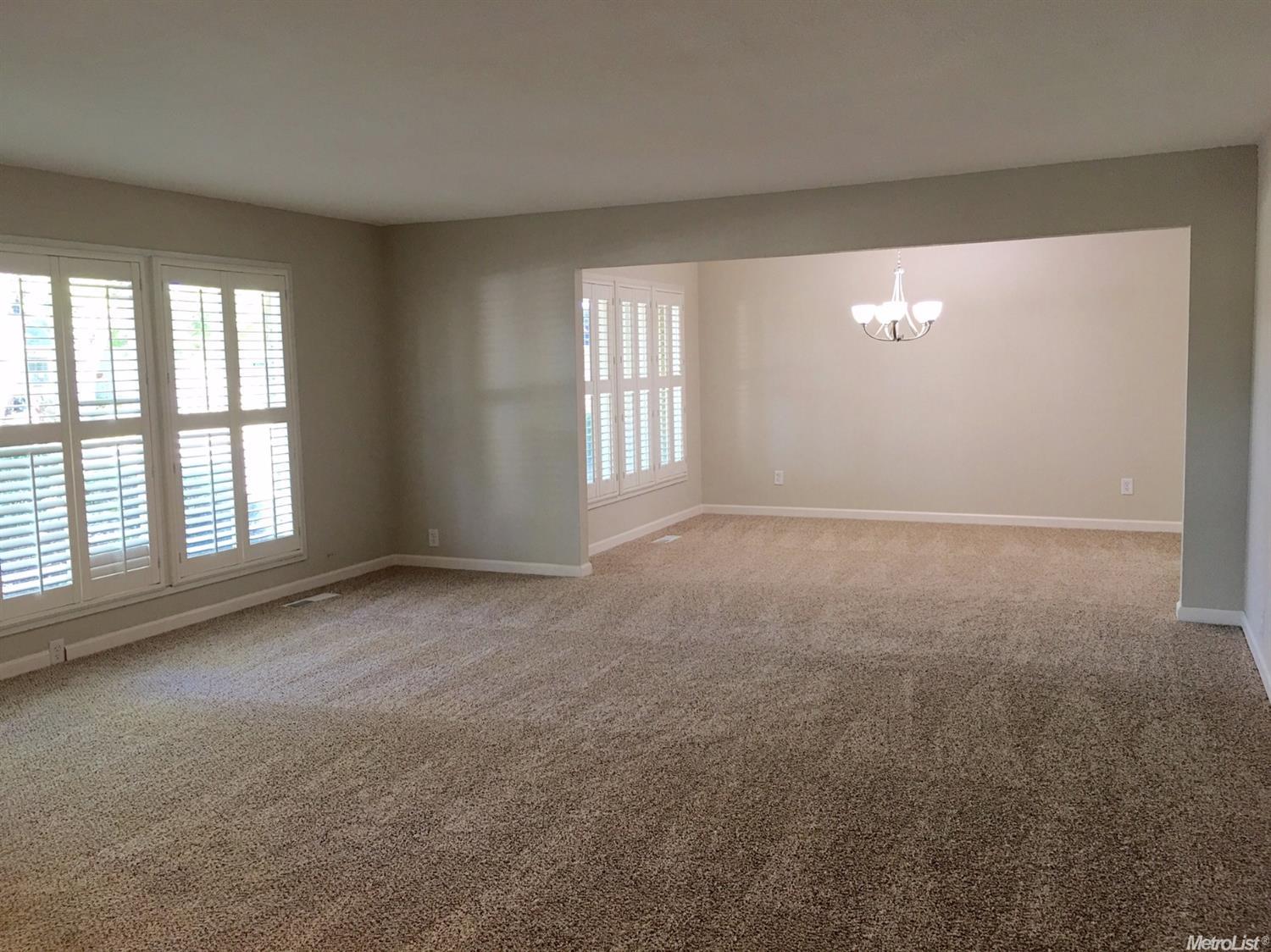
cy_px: 476
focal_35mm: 29
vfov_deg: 48.2
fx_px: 1064
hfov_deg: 61.7
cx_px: 636
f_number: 2.2
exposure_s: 1/15
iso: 32
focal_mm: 4.15
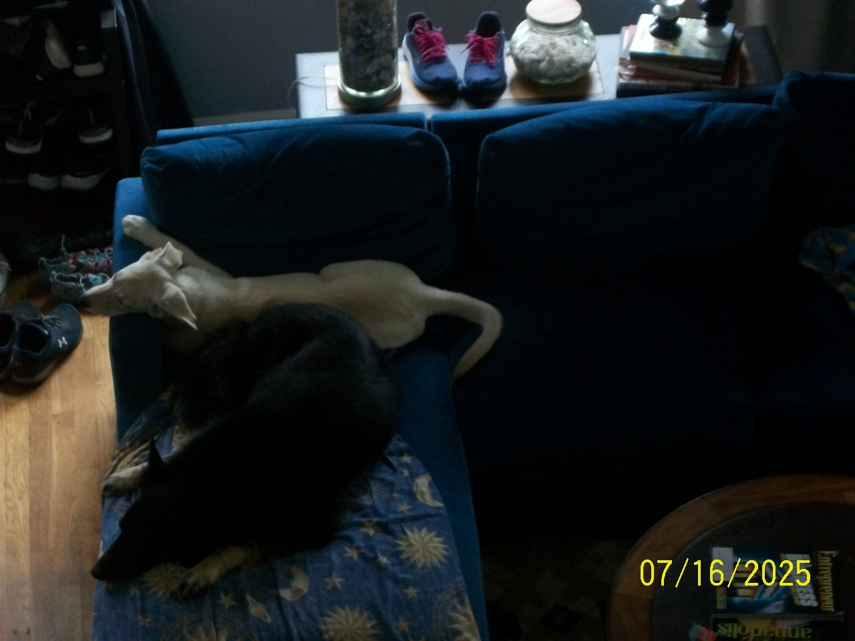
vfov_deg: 15.4
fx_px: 2371
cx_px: 428
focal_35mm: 96
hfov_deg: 20.4
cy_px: 320
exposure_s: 1/10
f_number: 5.2
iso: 200
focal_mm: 17.1
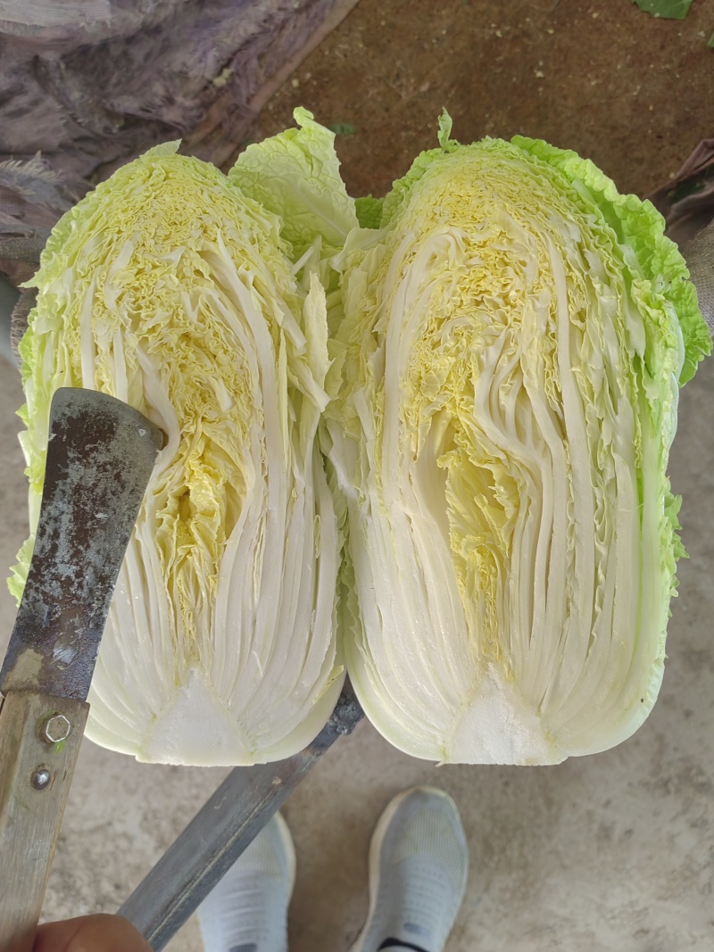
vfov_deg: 65.3
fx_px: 743
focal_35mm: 27
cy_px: 476
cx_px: 357
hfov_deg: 51.3
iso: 64
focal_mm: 5.52
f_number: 1.9
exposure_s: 1/100
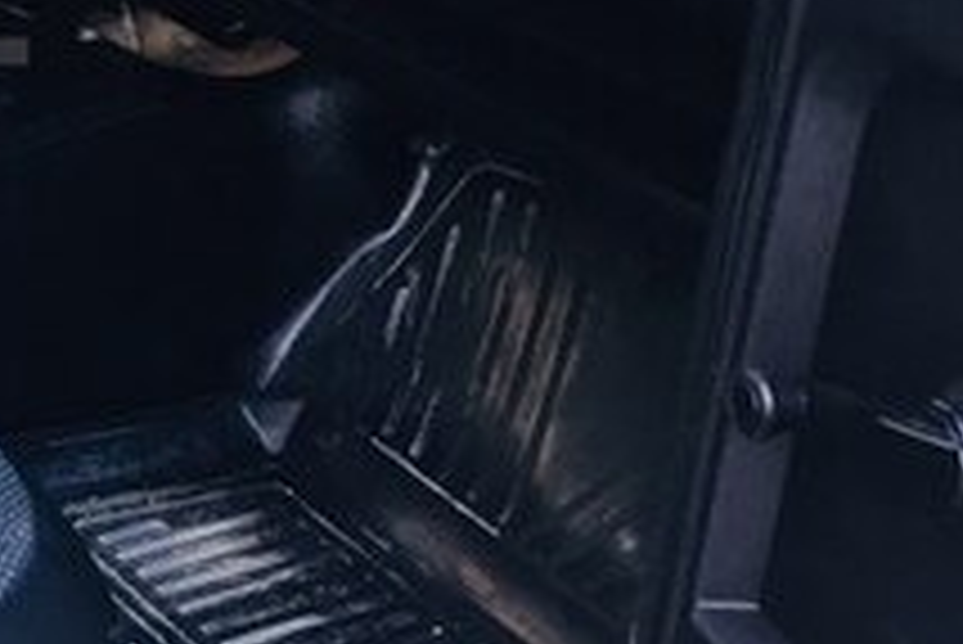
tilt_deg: -22.2
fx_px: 2489
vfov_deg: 14.5
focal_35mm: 93
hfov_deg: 19.4
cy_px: -2
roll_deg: -1.5
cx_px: -432
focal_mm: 4.15
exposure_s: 1/33
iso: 50
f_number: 2.2
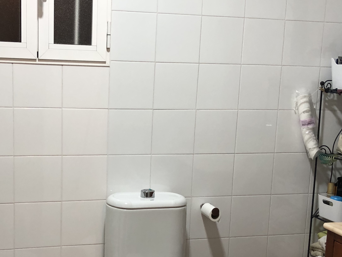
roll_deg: -2.1
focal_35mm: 52
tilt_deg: -9.0
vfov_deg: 27.9
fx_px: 514
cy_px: 168
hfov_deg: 36.4
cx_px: 111
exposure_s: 1/17
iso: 40
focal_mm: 3.99
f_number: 1.8
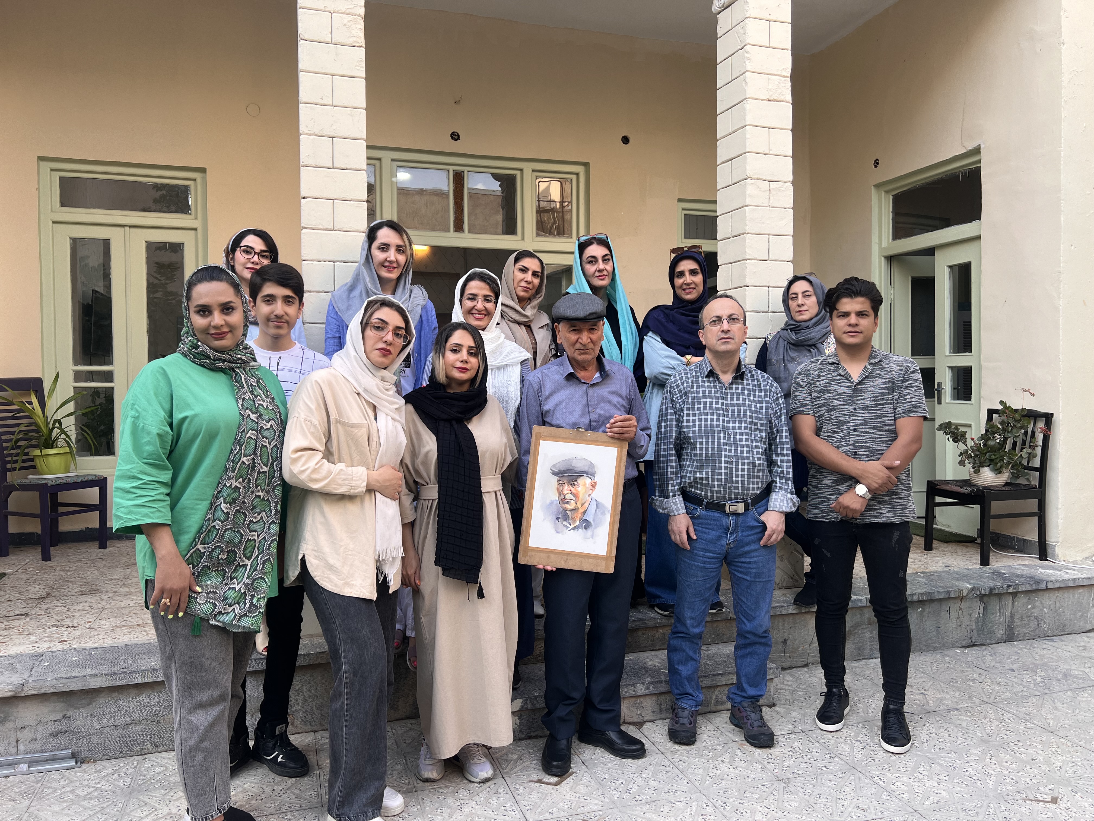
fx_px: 822
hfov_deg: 67.3
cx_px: 547
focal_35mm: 26
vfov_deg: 53.1
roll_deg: +0.6
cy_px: 410
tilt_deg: -1.3
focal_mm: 5.7
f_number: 1.5
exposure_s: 1/311
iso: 50
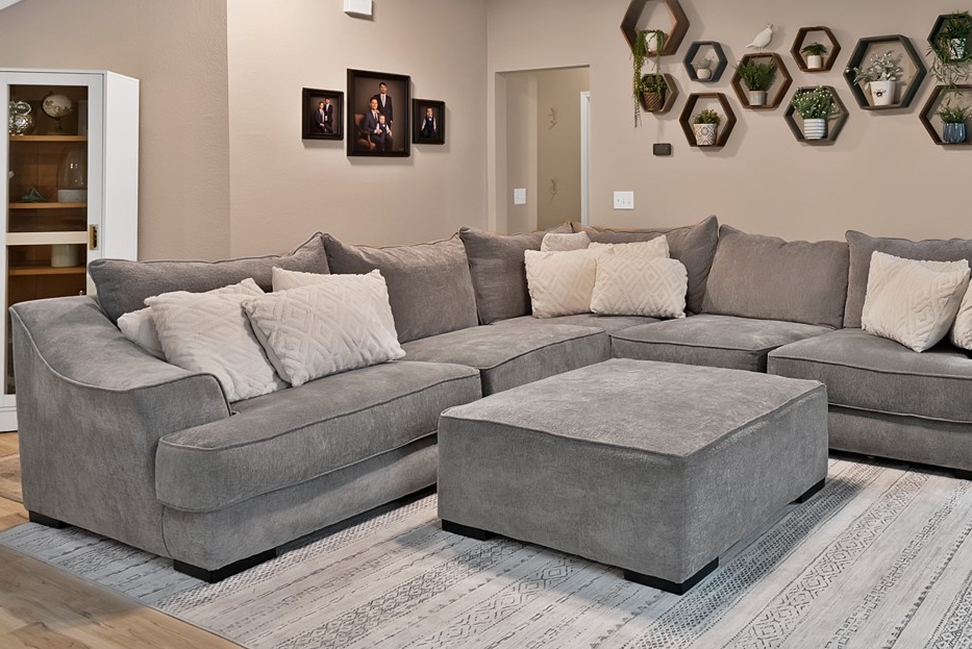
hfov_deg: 57.5
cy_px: 160
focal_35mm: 30
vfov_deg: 42.3
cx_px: 771
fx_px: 810
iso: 640
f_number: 9
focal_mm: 14
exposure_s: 1.3
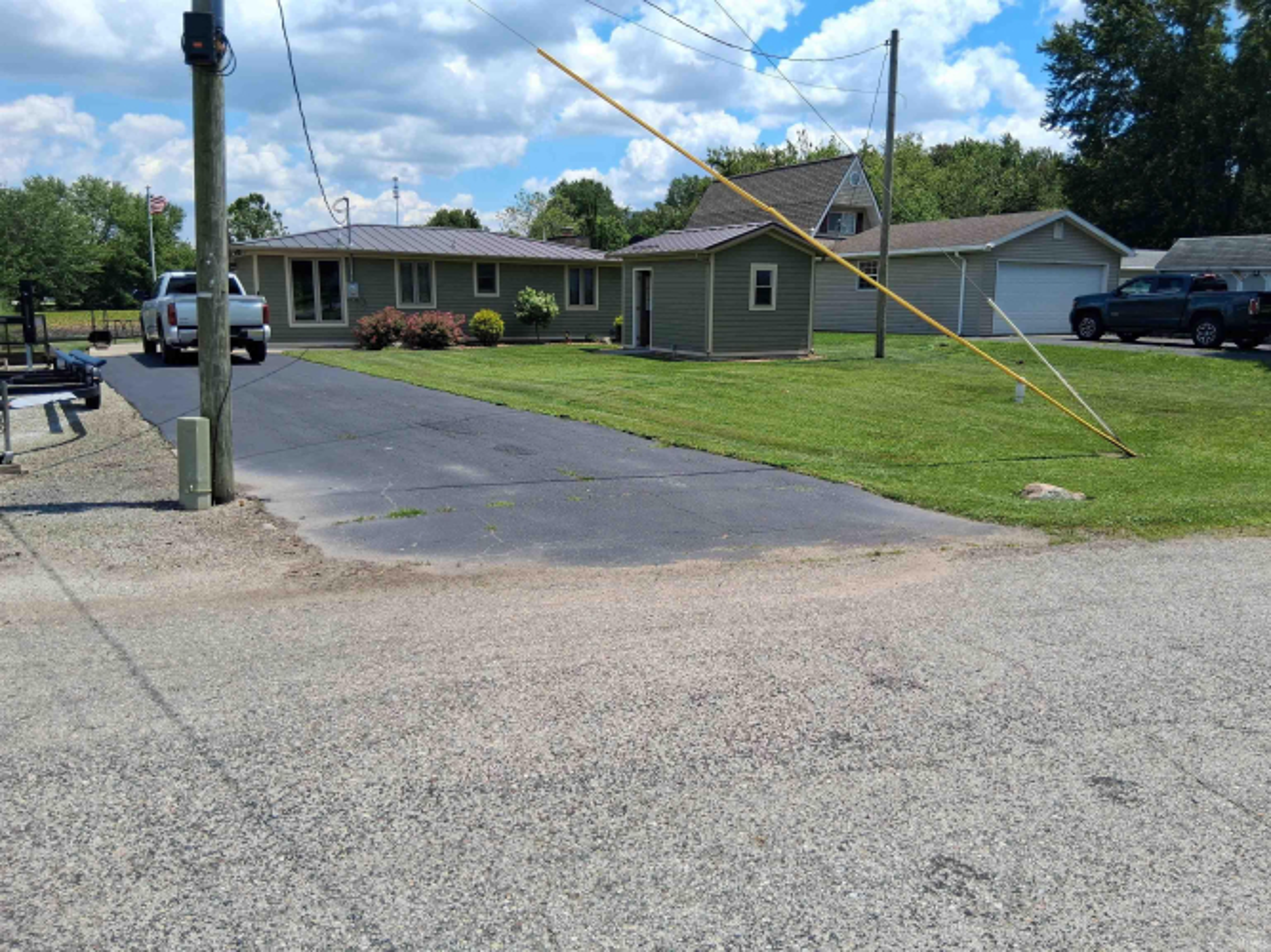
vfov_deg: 53.0
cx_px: 636
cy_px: 476
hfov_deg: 67.3
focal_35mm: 26
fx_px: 954
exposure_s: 1/734
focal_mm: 3.98
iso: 25
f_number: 1.8
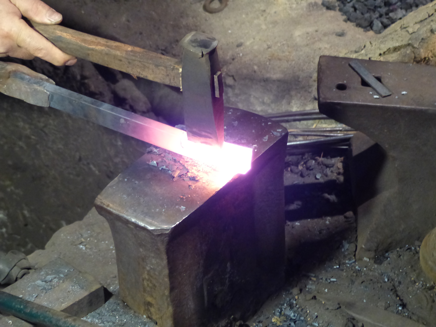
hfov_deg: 16.3
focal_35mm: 121
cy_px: 164
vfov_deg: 12.2
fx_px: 1524
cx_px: 218
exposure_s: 1/40
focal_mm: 21.8
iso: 800
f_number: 2.8
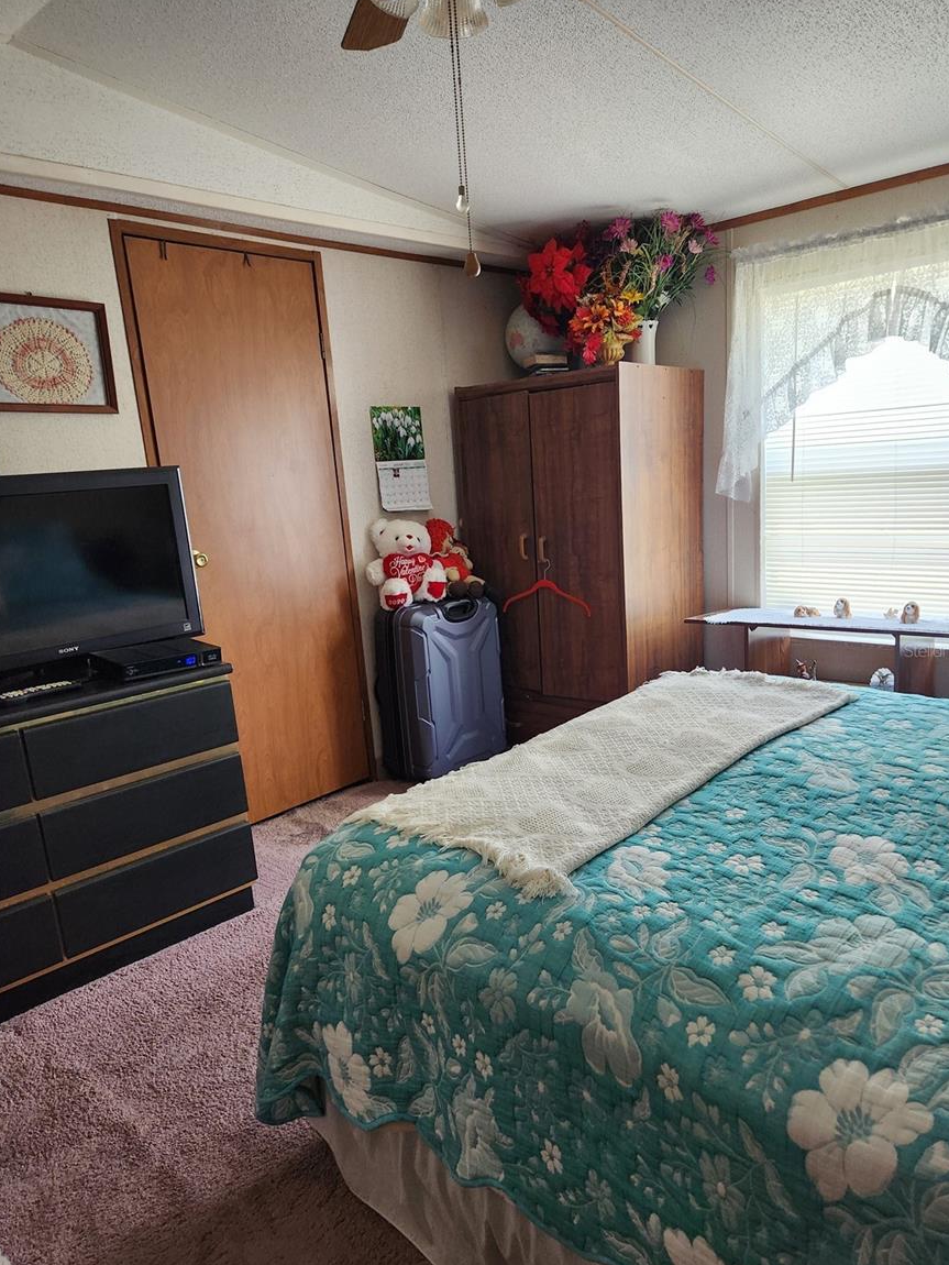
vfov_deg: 71.6
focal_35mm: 24
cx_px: 487
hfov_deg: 56.8
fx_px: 877
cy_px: 650
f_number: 1.8
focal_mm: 5.4
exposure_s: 1/120
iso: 400
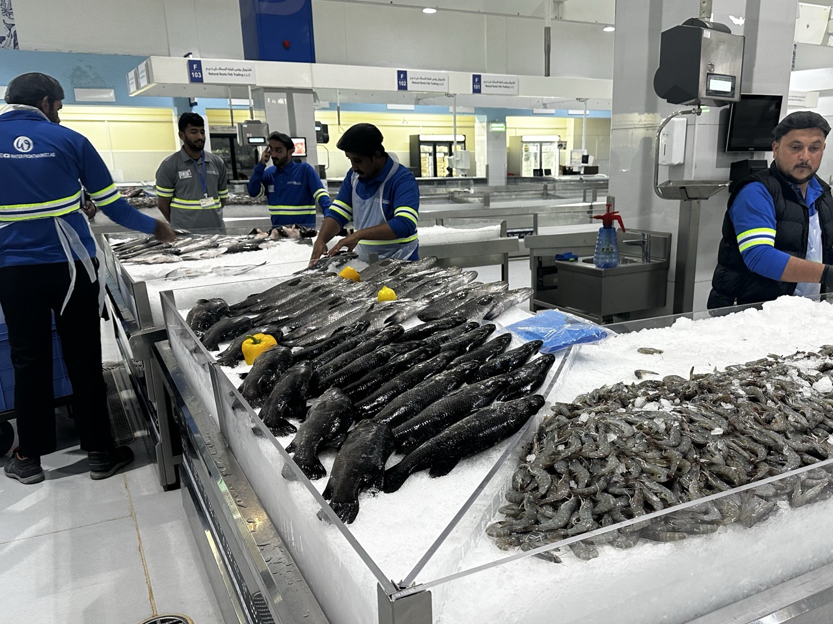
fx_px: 722
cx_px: 493
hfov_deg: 59.5
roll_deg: +0.3
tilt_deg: -16.0
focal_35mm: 30
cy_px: 364
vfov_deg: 46.6
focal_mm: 6.86
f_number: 1.78
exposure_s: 1/50
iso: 160
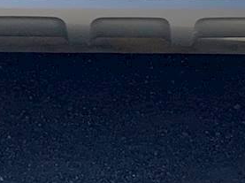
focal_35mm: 282
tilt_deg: -2.7
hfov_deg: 7.0
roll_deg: -0.4
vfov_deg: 5.1
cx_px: 66
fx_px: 1993
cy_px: -257
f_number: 2.4
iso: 16
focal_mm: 6
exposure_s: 1/959
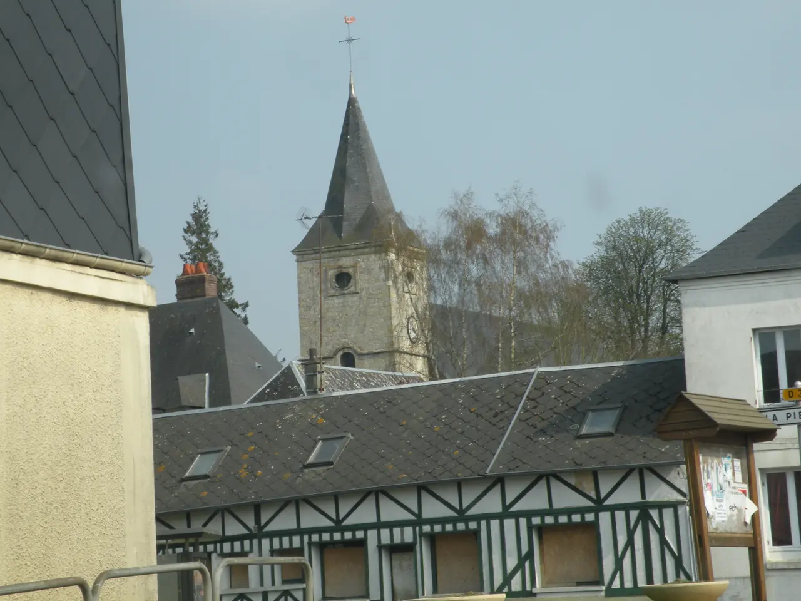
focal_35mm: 110
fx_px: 2545
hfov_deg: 17.9
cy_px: 300
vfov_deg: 13.5
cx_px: 400
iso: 100
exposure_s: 1/255
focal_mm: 19.4
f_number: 7.1
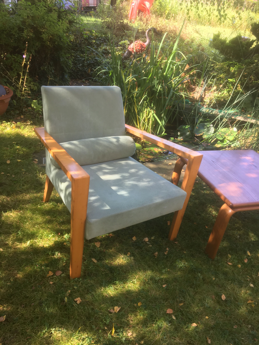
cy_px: 172
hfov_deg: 48.2
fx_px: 289
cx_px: 130
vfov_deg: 61.7
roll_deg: -9.1
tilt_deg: -29.0
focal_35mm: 29
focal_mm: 4.15
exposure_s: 1/100
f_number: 2.2
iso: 25
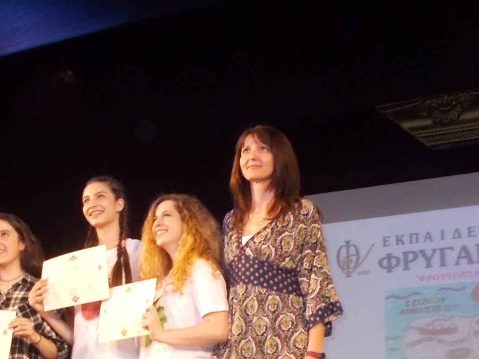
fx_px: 1149
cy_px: 271
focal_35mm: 83
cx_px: 121
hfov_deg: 23.3
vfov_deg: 17.7
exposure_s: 1/25
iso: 220
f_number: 3.4
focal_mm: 5.3
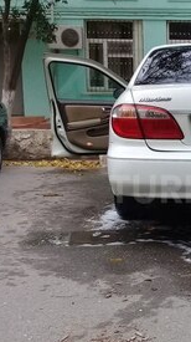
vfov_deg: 34.4
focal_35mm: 61
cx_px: 205
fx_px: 551
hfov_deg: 19.0
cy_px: 189
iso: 50
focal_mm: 3.3
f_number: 2.2
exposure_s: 1/131
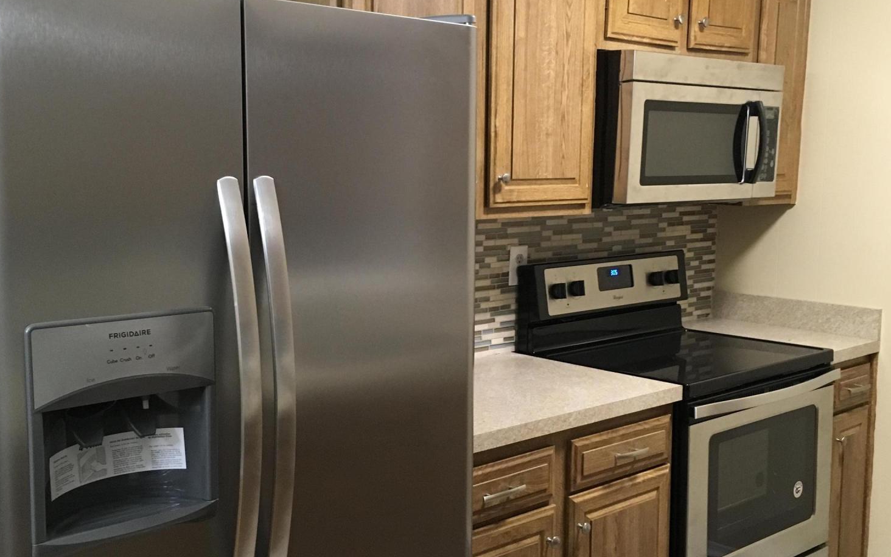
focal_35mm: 42
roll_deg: -0.2
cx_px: 442
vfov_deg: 30.5
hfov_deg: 47.2
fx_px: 1020
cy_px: 289
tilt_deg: -7.8
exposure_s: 1/30
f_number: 2.2
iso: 160
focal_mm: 4.15
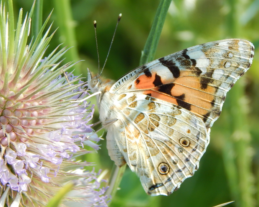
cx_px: 147
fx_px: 1456
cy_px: 104
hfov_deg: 10.2
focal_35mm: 190
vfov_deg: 8.1
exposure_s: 1/400
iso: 125
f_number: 4.9
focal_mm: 25.3
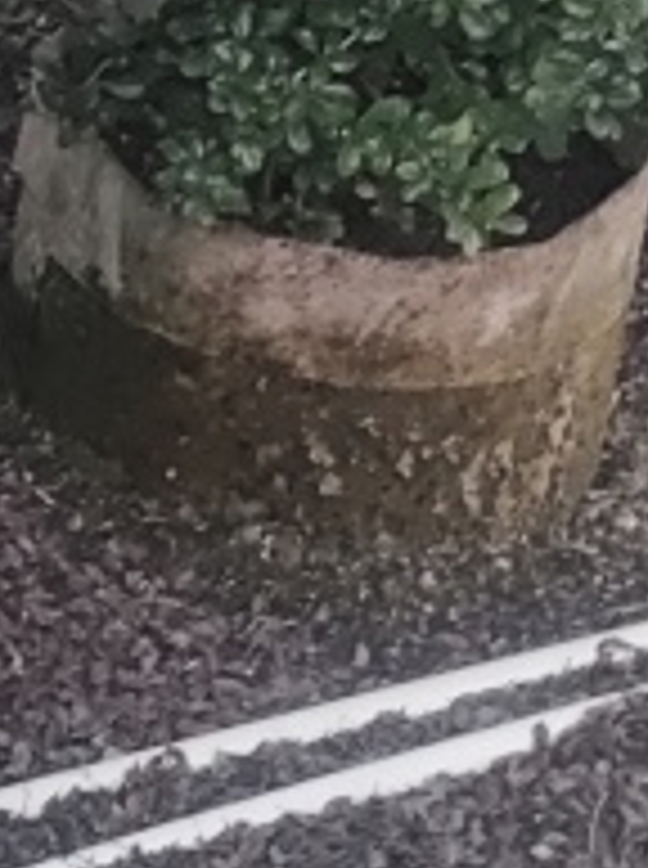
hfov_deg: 9.5
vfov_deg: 13.4
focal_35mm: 144
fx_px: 3606
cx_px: -724
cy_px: -115
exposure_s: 1/25
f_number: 1.8
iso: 1069
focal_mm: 4.26
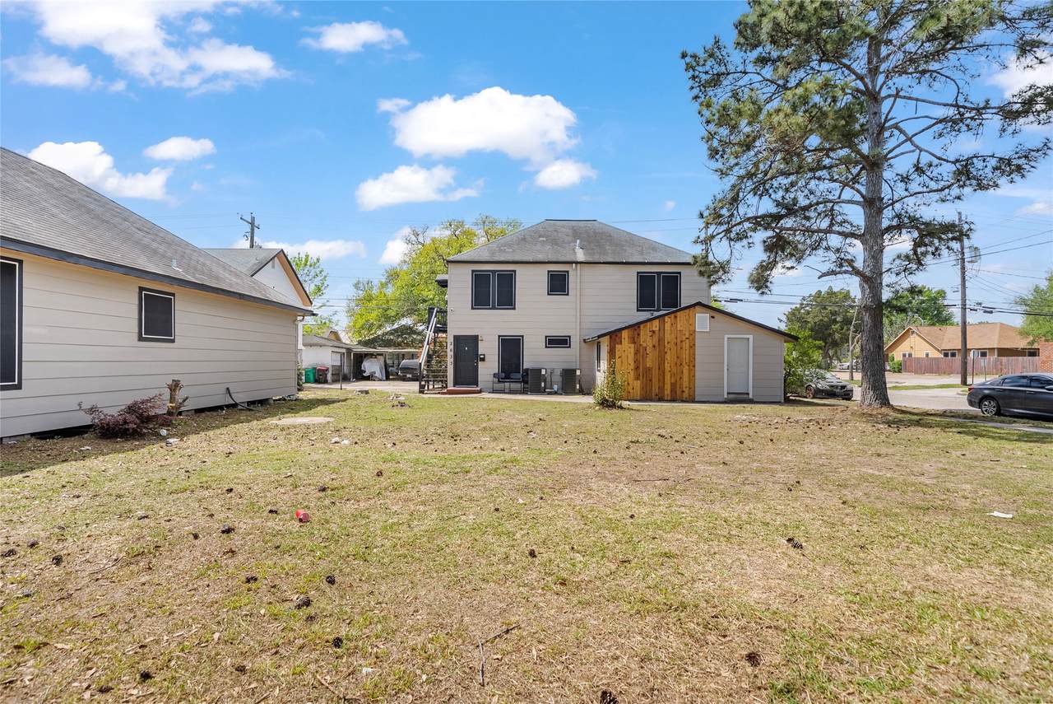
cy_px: 352
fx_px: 498
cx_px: 526
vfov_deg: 70.5
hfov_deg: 93.2
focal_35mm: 17
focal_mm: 17
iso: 200
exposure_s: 1/200
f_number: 6.3
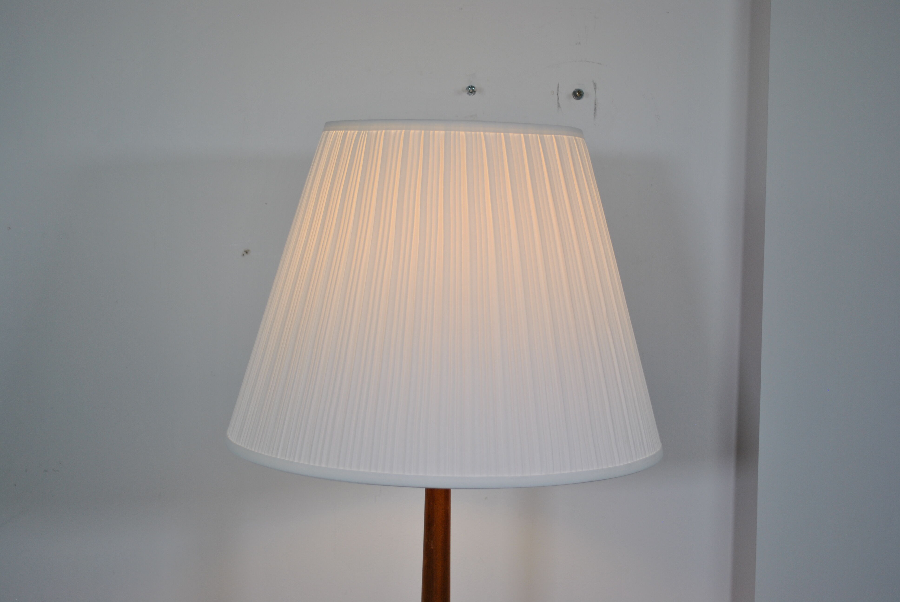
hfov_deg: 36.8
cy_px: 301
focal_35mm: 54
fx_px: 1352
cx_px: 450
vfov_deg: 25.1
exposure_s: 1/100
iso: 200
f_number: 5
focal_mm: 36
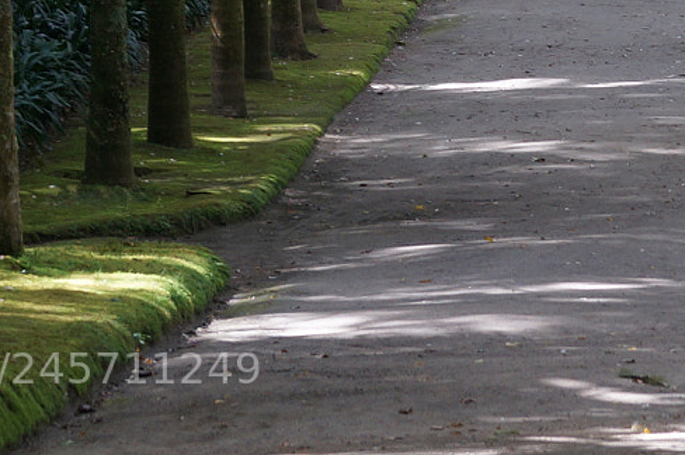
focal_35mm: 271
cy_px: -268
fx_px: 5143
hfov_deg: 7.6
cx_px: 649
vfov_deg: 5.0
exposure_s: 1/100
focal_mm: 55
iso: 250
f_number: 5.6
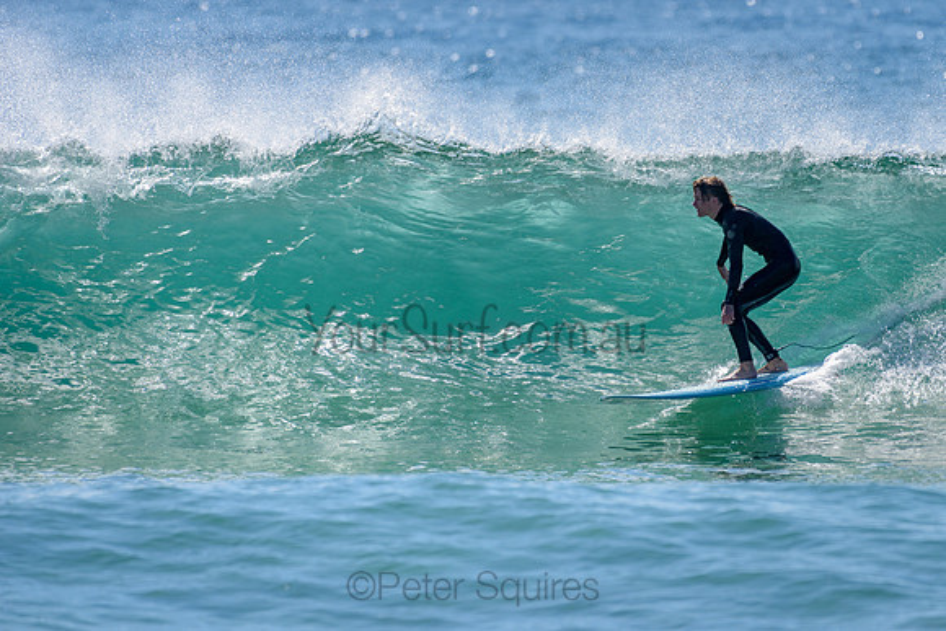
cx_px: 580
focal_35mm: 613
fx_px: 16107
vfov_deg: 2.2
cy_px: 261
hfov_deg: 3.4
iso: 140
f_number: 5.6
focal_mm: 500
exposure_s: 1/2000
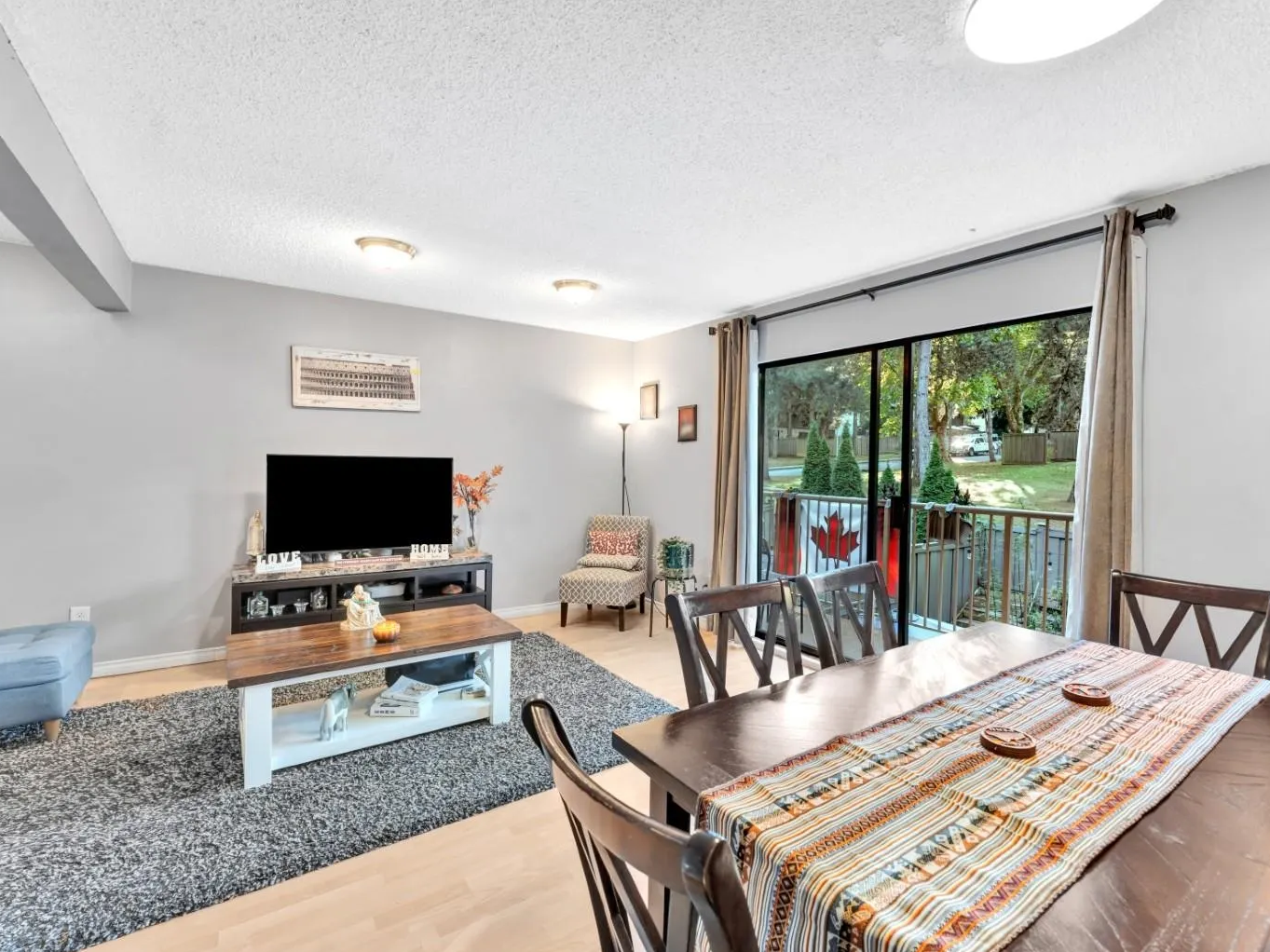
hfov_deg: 94.4
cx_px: 678
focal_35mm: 16
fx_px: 587
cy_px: 468
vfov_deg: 78.1
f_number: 8
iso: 400
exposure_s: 1/8
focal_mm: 14
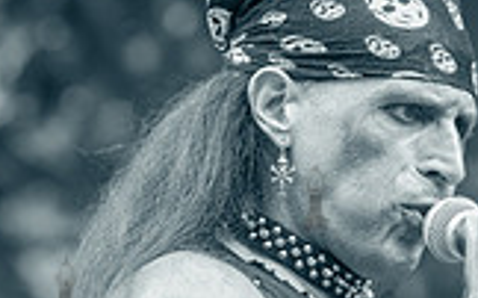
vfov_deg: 2.5
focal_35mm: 532
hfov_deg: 4.0
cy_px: 384
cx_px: 369
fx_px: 6926
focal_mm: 125
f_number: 4
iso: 2000
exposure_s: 1/400
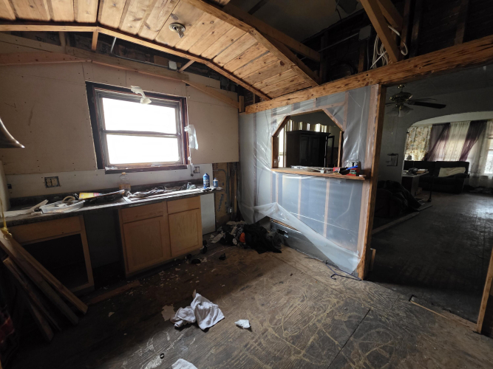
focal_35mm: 13
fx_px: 185
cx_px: 246
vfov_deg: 89.9
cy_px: 184
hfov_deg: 106.2
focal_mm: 2.2
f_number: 1.9
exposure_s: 1/60
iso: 800
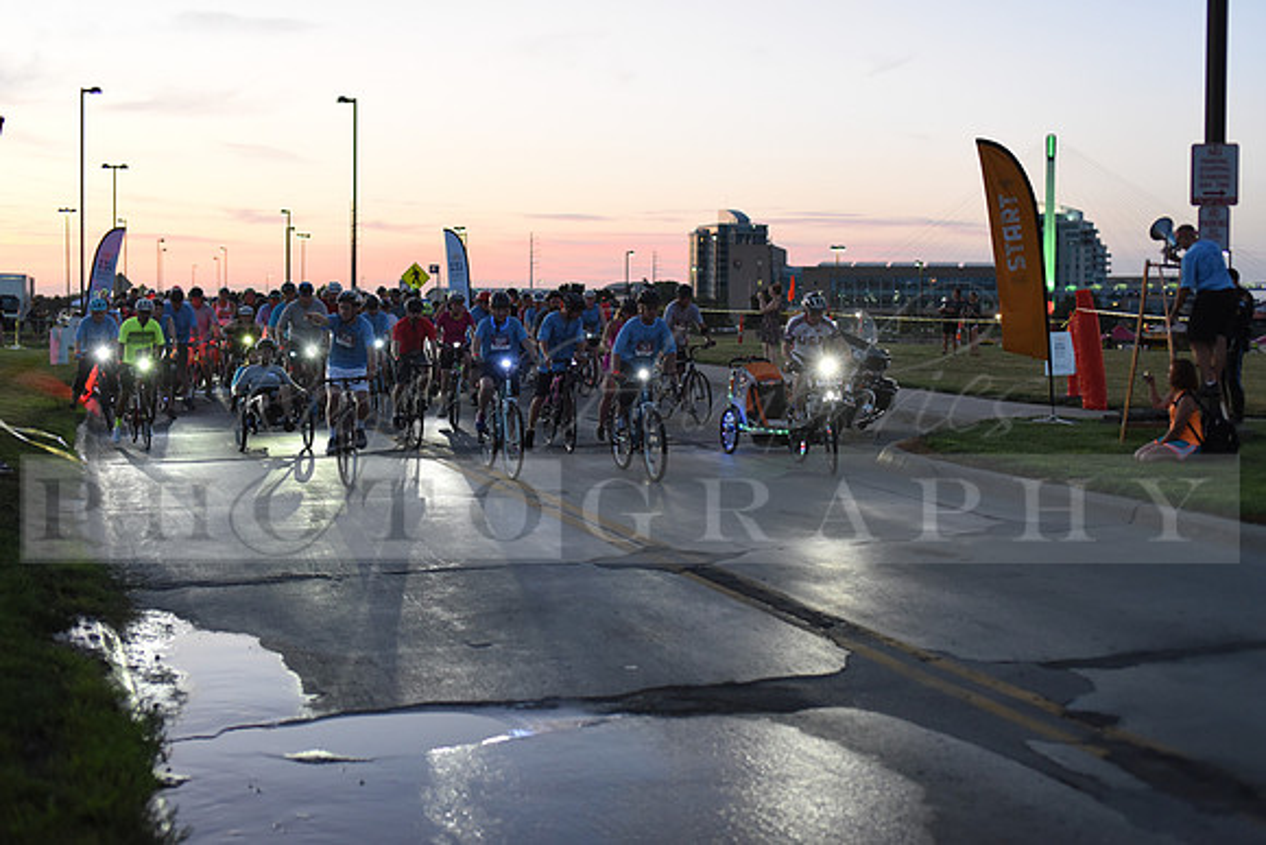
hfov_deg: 39.6
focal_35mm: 50
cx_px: 633
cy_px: 422
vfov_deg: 27.0
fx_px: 1759
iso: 2500
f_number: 2
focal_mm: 50
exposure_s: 1/400
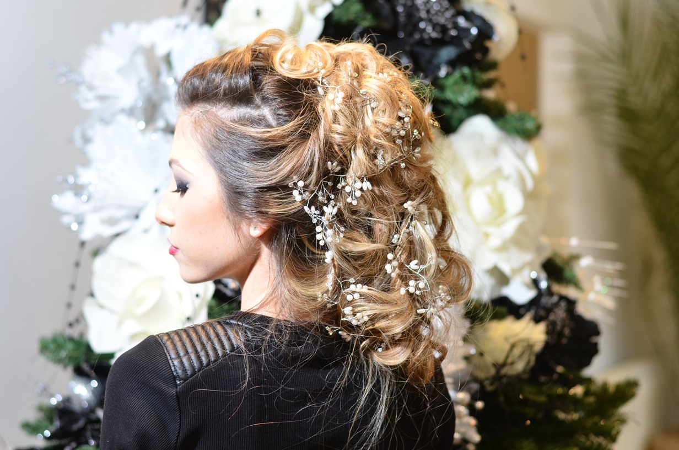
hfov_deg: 27.0
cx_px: 340
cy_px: 225
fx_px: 1412
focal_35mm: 75
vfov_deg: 18.1
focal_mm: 50
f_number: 2.5
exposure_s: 1/200
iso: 320
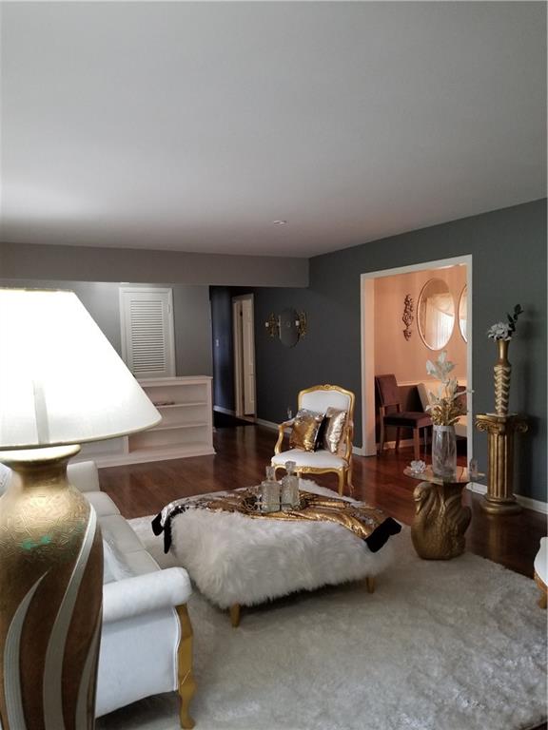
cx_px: 274
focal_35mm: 26
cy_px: 365
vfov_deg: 67.3
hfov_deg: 53.1
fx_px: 549
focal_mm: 4.3
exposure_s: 1/60
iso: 200
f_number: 1.7
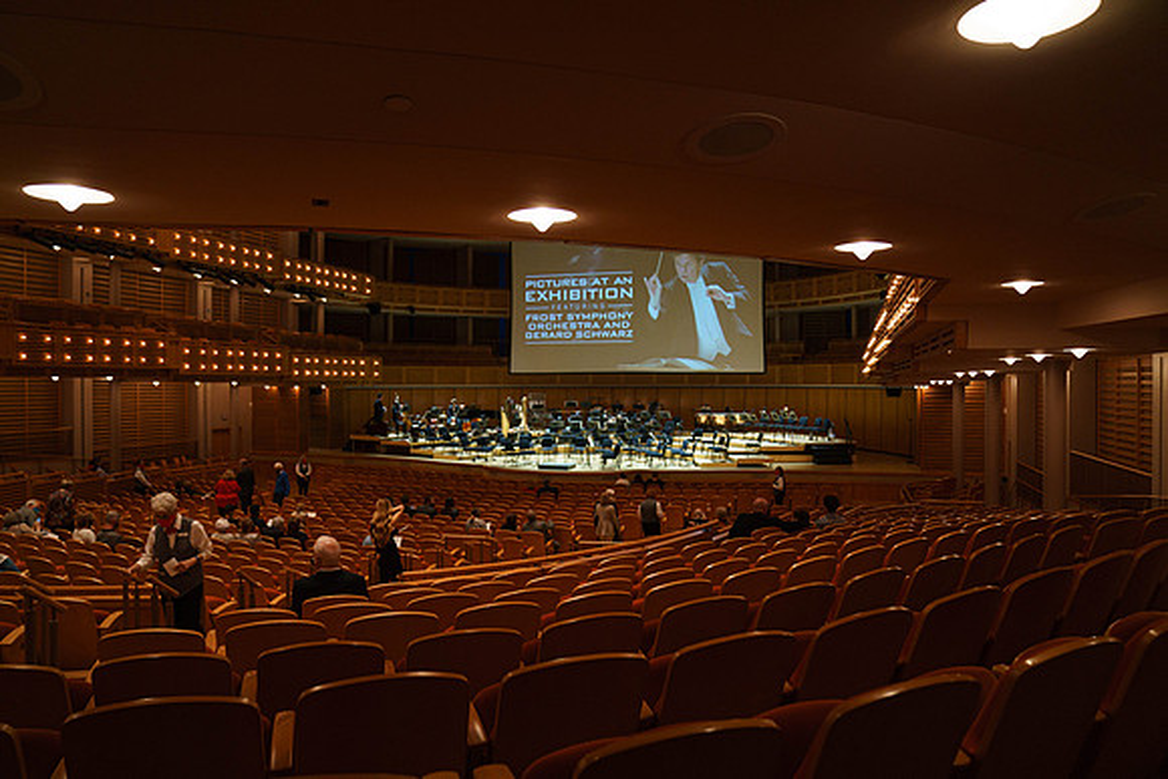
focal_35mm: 24
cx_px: 584
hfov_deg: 73.7
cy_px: 390
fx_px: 779
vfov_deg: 53.2
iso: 2500
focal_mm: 24
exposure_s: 1/200
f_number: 3.2
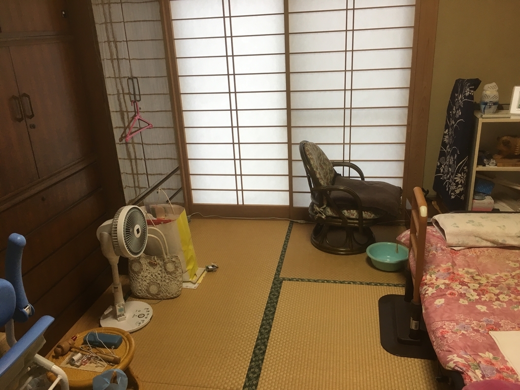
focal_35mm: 29
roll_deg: +2.1
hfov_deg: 61.7
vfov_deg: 48.2
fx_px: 436
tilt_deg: -20.4
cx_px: 260
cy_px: 195
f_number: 2.2
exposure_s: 1/30
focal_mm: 4.15
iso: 25
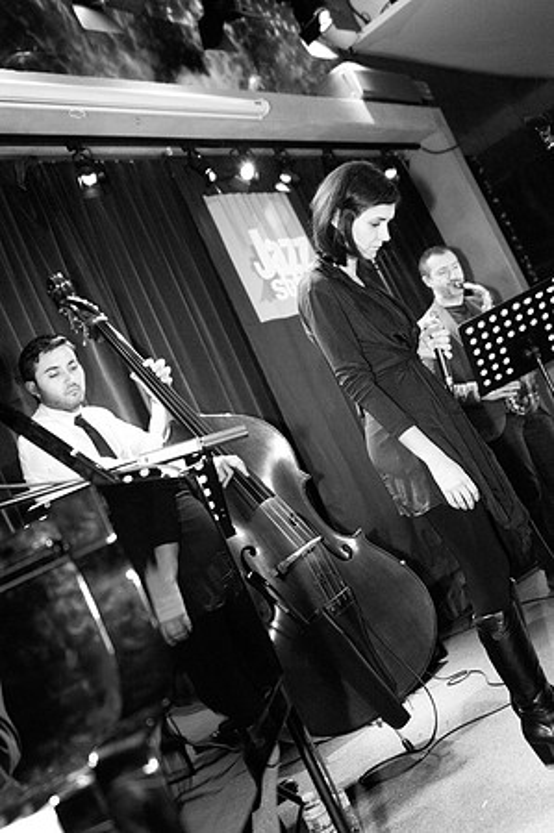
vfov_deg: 45.0
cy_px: 416
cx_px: 277
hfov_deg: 30.8
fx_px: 1006
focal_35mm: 44
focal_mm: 29
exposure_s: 1/80
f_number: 2.8
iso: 800
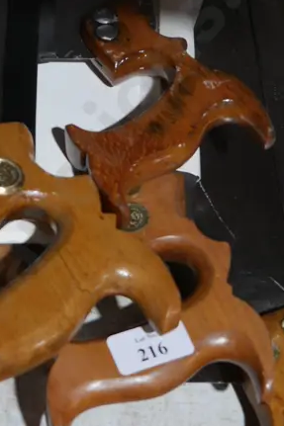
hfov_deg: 15.2
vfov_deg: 22.9
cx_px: 51
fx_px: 1054
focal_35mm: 89
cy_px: 215
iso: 320
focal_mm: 18
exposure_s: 1/60
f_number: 4
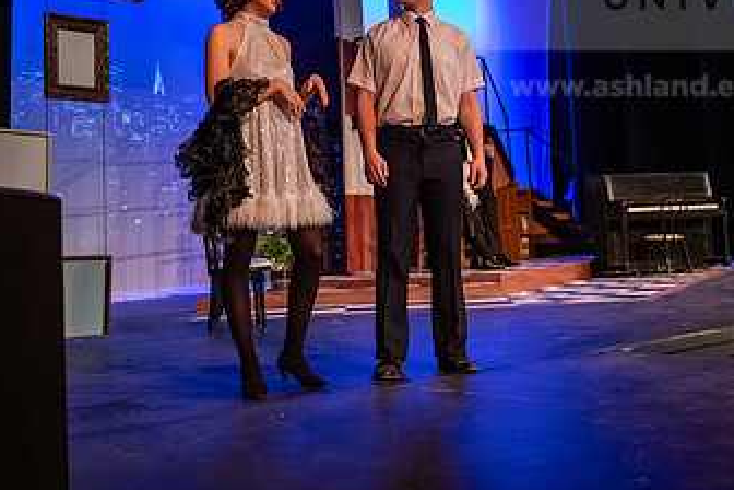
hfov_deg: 39.5
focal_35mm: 50
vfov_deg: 26.7
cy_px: 132
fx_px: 1019
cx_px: 411
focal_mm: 29
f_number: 3.2
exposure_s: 1/200
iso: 4000
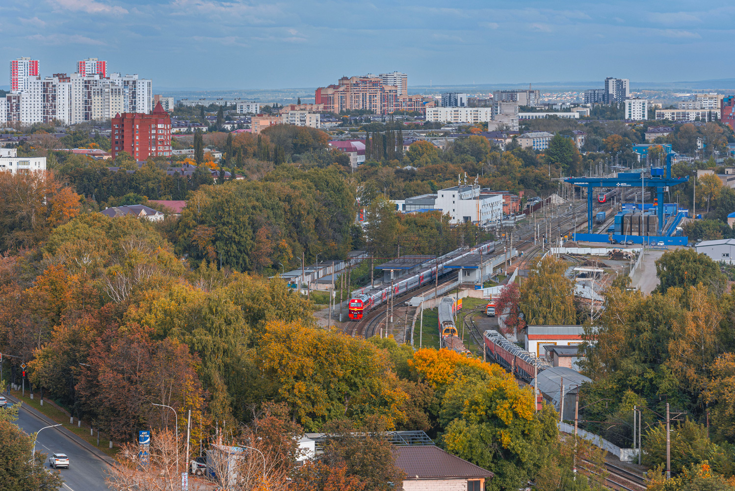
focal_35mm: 135
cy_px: 246
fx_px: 2757
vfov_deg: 10.2
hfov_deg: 15.2
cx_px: 368
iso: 320
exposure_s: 1/640
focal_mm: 135
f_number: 8
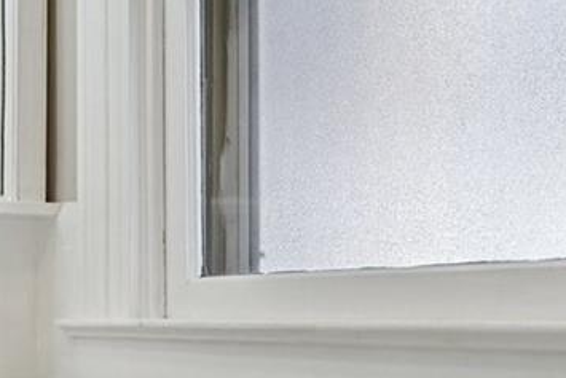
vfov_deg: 21.5
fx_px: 991
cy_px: 262
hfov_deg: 23.1
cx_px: -360
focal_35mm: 63
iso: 400
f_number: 10
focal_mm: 14
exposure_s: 1/40
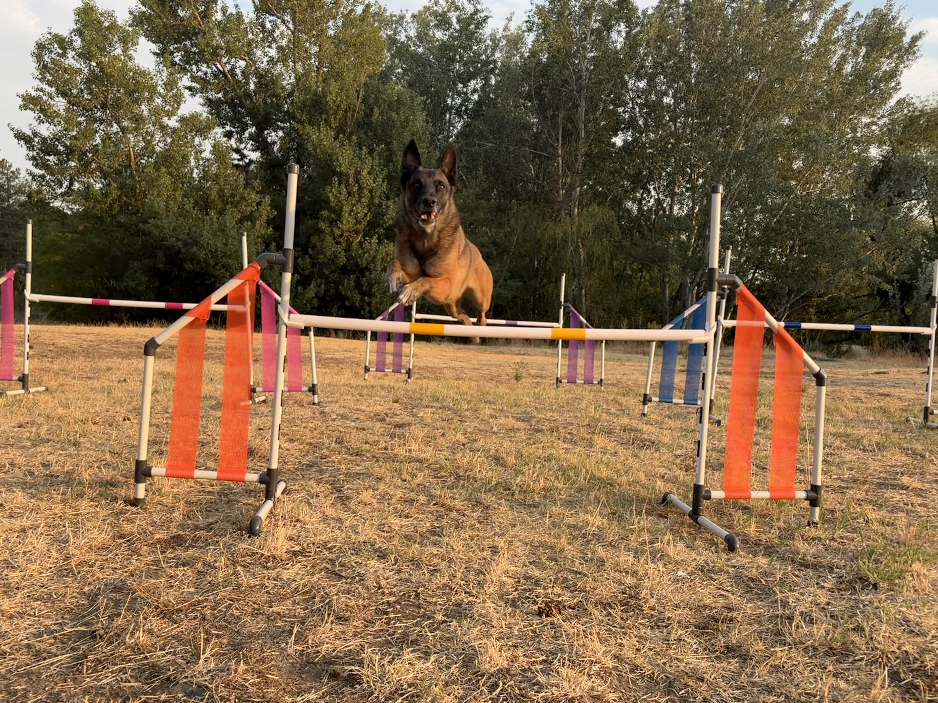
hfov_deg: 60.0
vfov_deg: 46.7
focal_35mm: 30
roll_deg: -1.7
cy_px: 404
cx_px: 460
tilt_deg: -5.2
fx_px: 813
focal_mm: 5.96
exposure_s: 1/527
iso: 50
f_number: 1.6
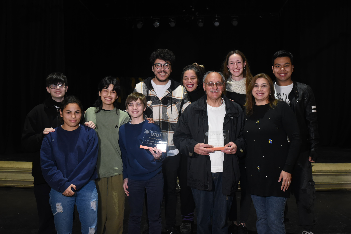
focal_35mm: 35
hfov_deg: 54.4
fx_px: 341
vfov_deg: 37.9
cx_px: 176
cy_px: 117
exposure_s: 1/60
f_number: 5.6
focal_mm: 35
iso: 3200
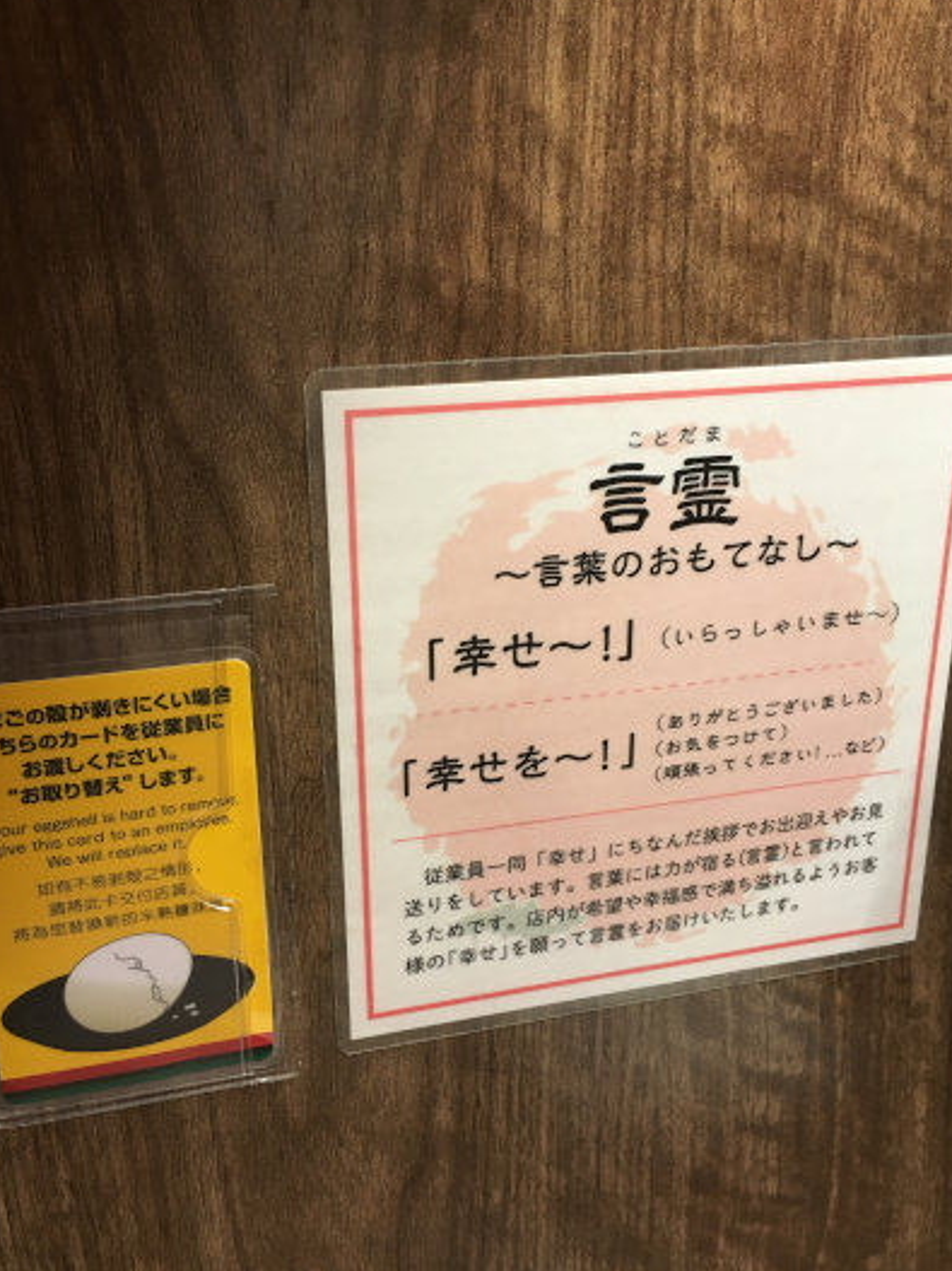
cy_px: 629
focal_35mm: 33
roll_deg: +1.9
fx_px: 1211
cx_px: 439
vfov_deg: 55.4
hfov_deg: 42.9
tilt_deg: -21.1
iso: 50
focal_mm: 4.15
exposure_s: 1/30
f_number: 2.2
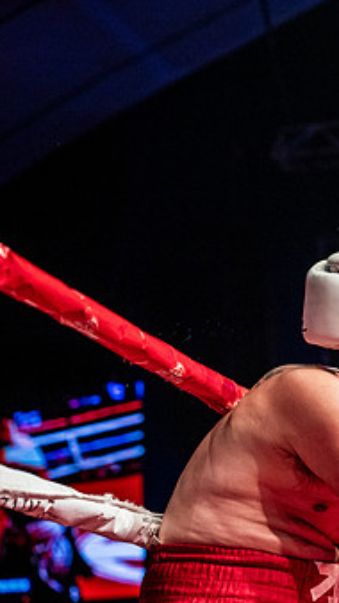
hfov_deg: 13.0
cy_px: 265
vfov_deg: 23.7
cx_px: 451
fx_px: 1439
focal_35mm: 90
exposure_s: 1/1000
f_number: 2.8
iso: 4000
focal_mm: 50
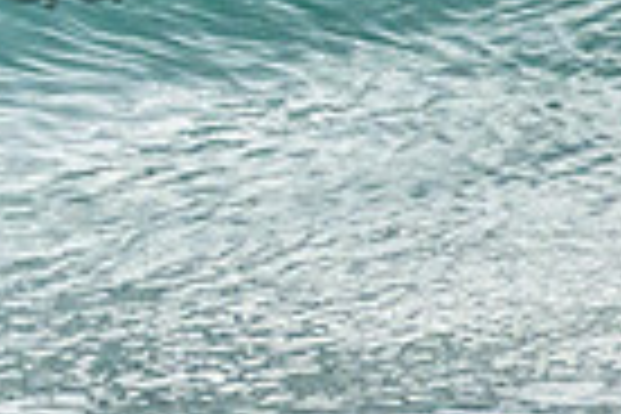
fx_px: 58180
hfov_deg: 0.6
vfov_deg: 0.4
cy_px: -101
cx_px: -351
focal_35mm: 3373
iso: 9000
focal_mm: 800
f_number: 11
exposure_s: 1/2000
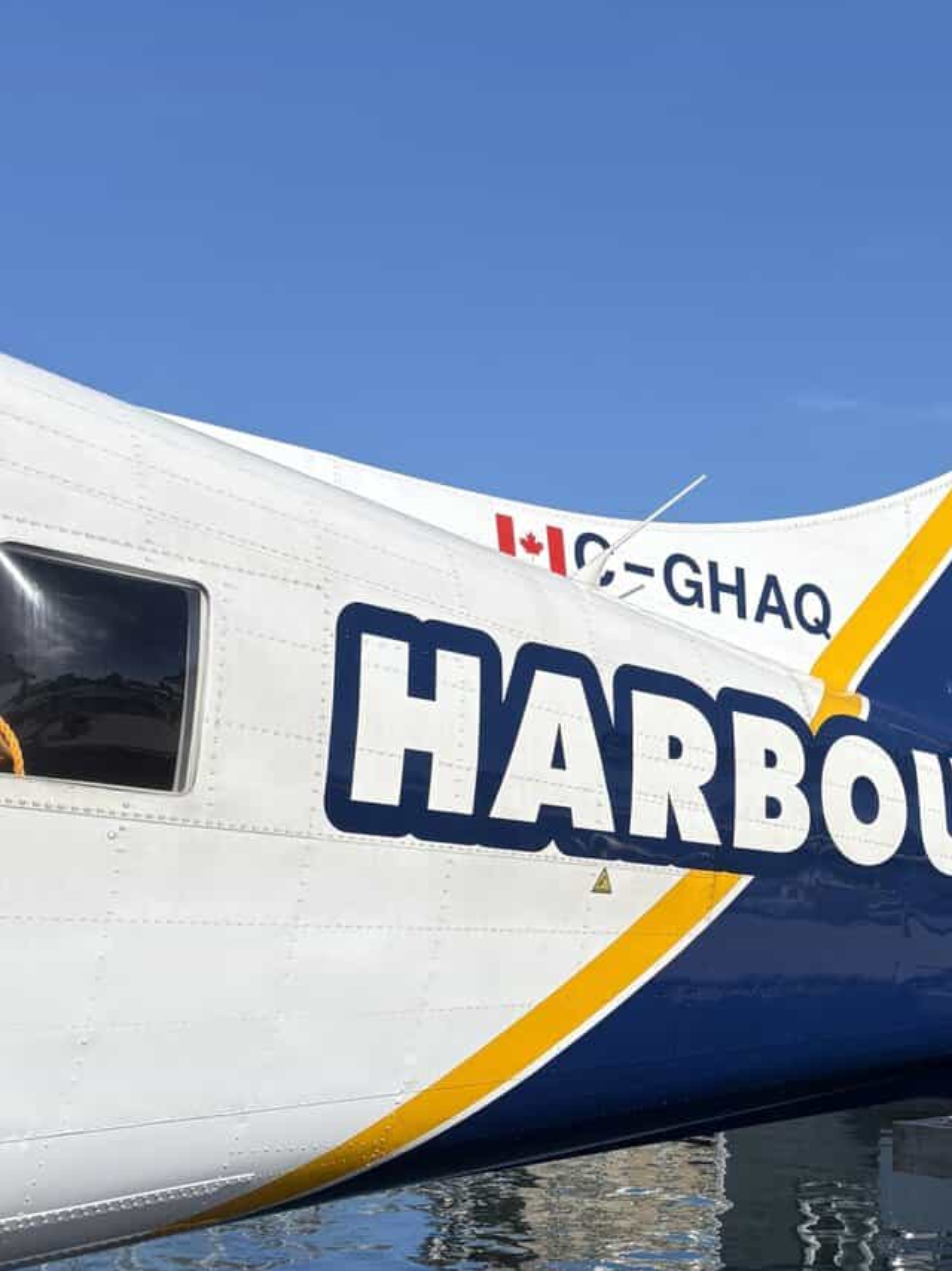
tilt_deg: +10.2
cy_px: 624
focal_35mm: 52
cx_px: 833
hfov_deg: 27.2
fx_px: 1908
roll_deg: +1.0
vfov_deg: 36.8
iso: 50
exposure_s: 1/5814
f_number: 1.6
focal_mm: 5.96
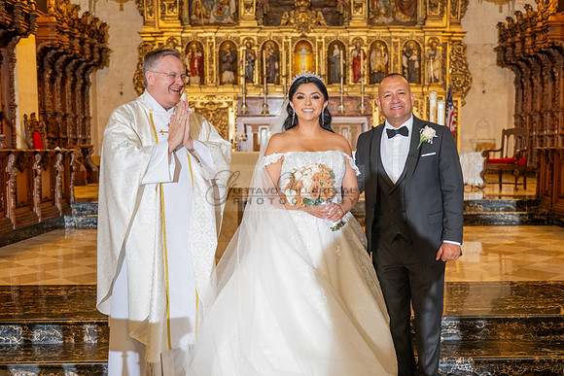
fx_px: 606
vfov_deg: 34.5
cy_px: 196
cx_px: 310
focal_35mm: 39
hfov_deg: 49.9
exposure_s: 1/160
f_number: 3.2
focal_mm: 35
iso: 1000
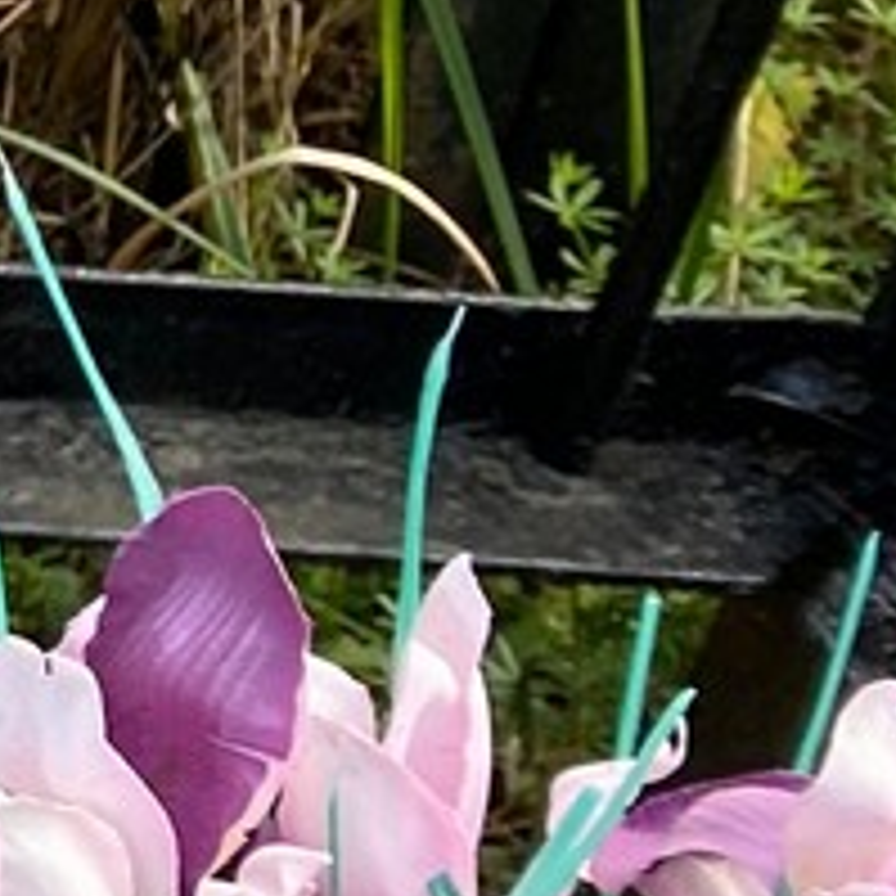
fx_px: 4861
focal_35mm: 166
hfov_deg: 8.0
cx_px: -2332
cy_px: -396
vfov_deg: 10.2
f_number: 1.8
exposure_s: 1/300
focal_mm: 4.25
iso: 32
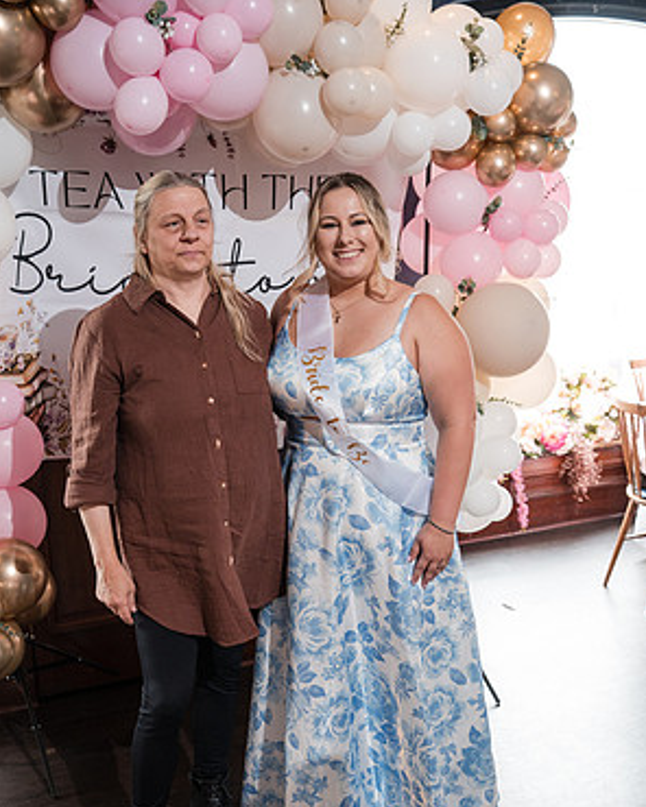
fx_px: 956
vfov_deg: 45.7
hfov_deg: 37.3
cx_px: 325
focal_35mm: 40
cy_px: 451
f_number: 4
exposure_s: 1/250
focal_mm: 35
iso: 2000
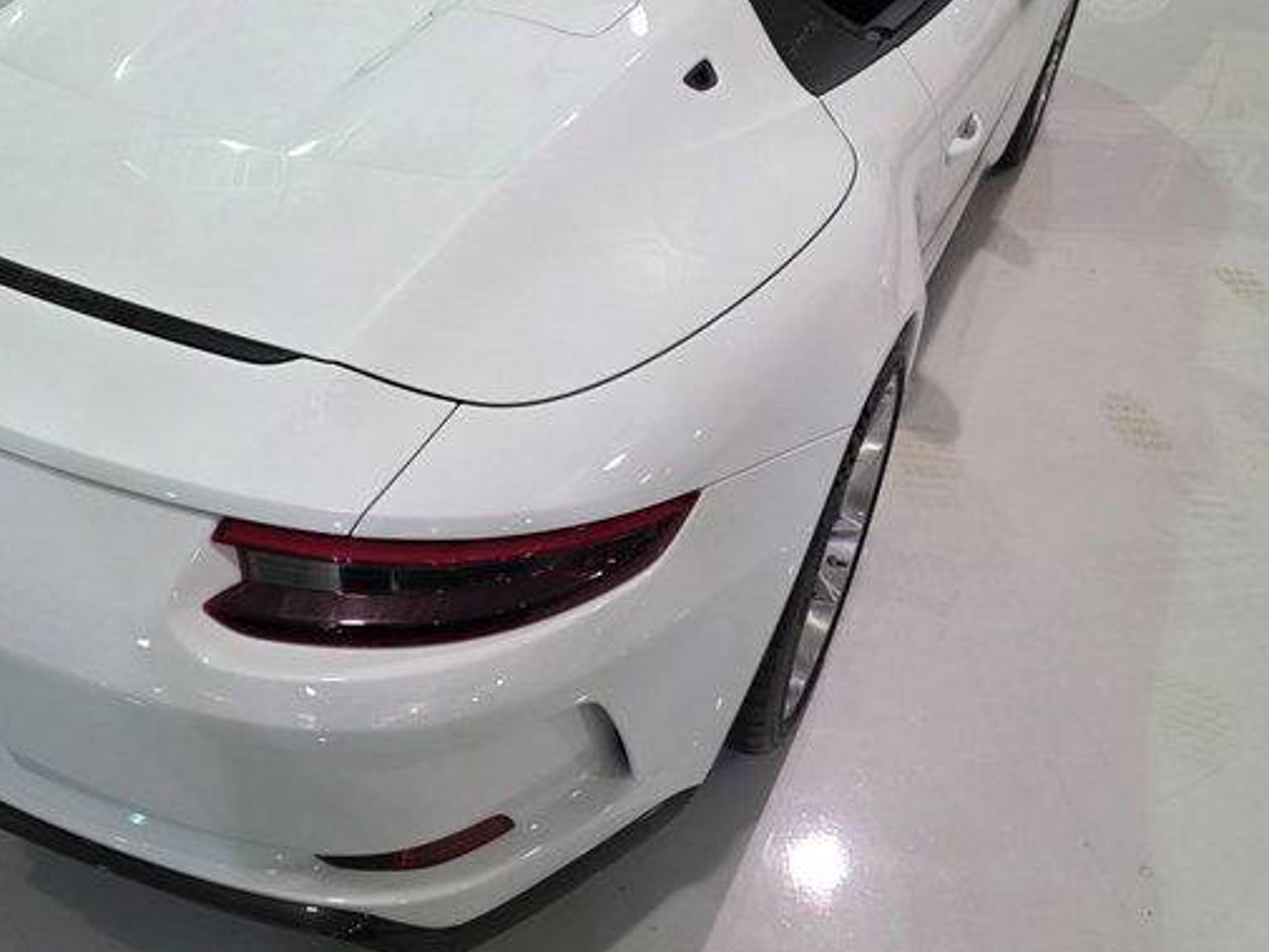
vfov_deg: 40.4
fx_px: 1283
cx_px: 352
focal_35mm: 35
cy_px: 344
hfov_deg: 50.9
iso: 400
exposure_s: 1/120
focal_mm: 6.3
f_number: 1.7
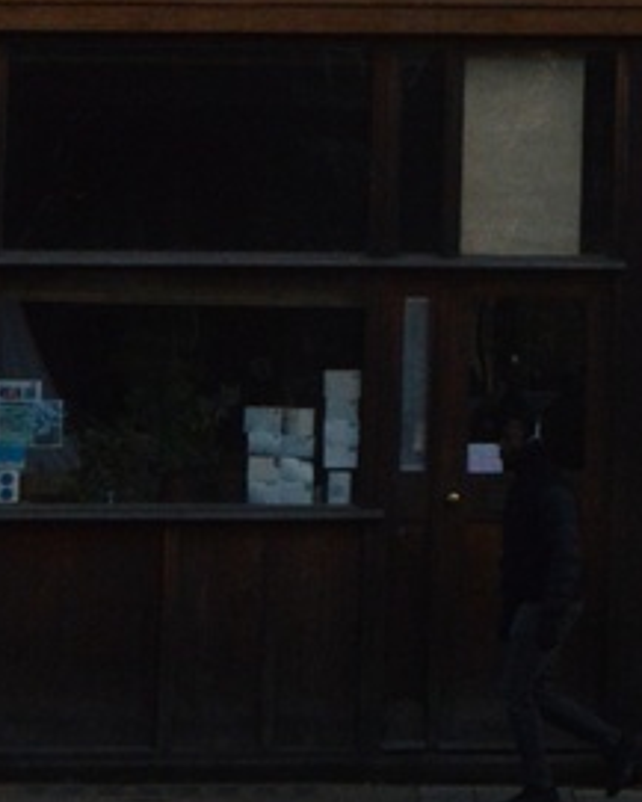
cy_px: -752
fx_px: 5177
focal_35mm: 218
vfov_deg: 8.4
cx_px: 1114
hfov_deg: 6.9
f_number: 14
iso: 1600
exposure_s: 1/800
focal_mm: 35
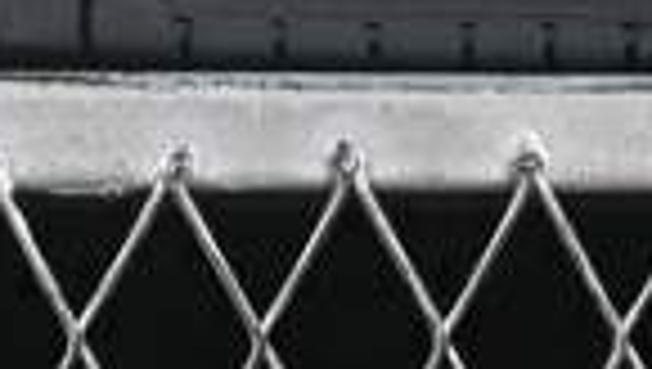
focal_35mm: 394
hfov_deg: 5.5
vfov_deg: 3.1
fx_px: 6820
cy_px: -612
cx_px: 216
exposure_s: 1/60
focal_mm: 50
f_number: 6.3
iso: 160
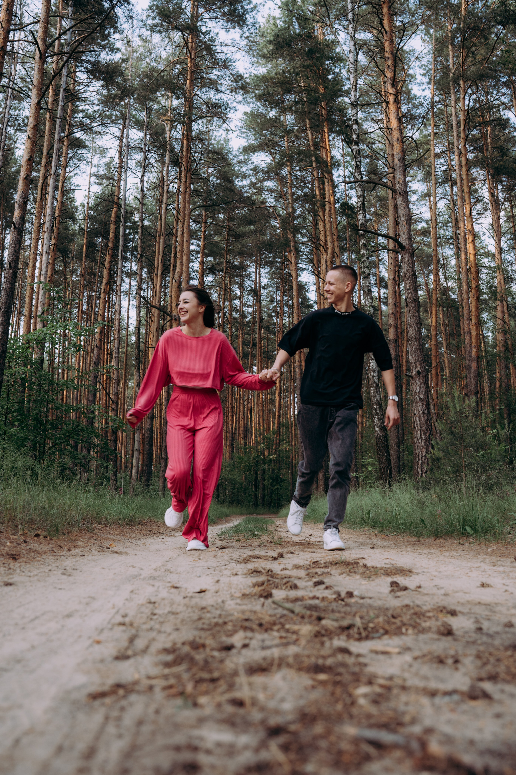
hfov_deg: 37.9
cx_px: 258
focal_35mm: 35
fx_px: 752
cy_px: 388
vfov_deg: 54.4
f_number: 4.5
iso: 320
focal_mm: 35
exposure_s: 1/160
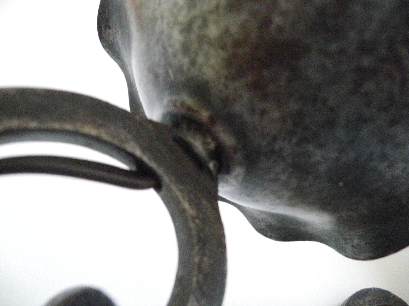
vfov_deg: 49.7
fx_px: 331
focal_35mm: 28
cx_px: 204
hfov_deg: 63.4
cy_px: 153
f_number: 2.6
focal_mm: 4.9
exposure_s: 1/13
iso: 800
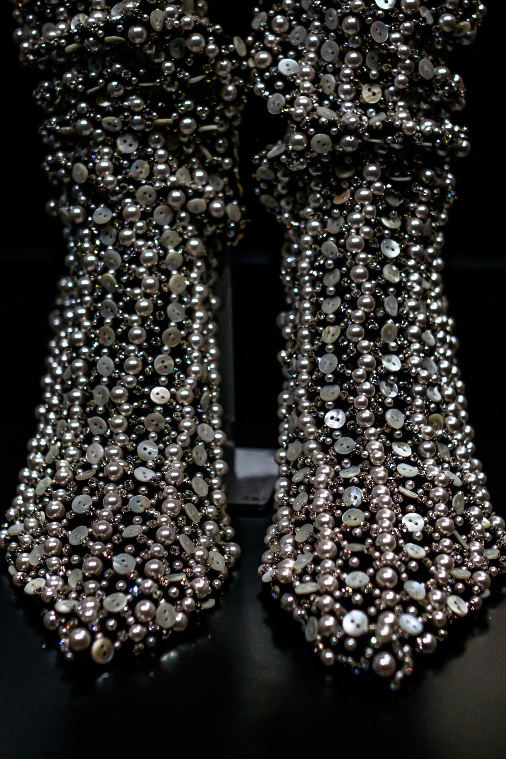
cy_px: 333
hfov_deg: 24.6
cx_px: 268
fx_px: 1160
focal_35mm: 55
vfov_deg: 36.2
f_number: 2
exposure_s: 1/180
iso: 800
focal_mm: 23
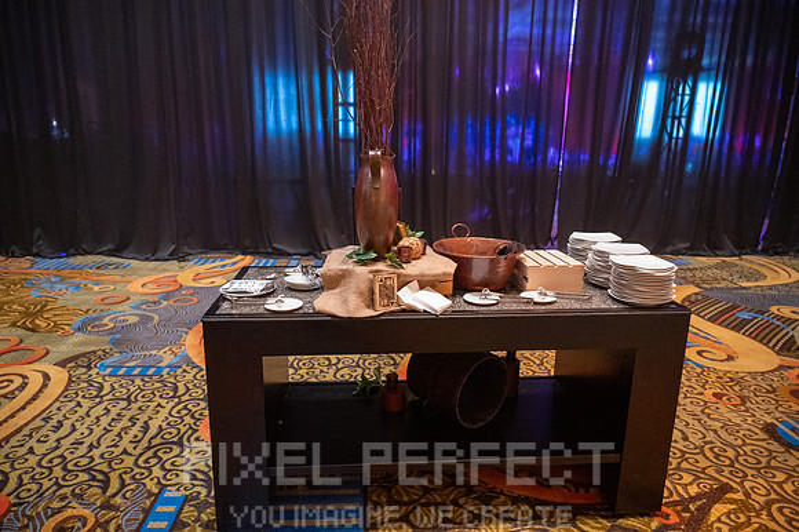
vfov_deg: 53.1
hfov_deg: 73.8
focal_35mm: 24
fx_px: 532
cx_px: 400
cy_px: 266
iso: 12800
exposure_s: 1/13
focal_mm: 24
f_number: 4
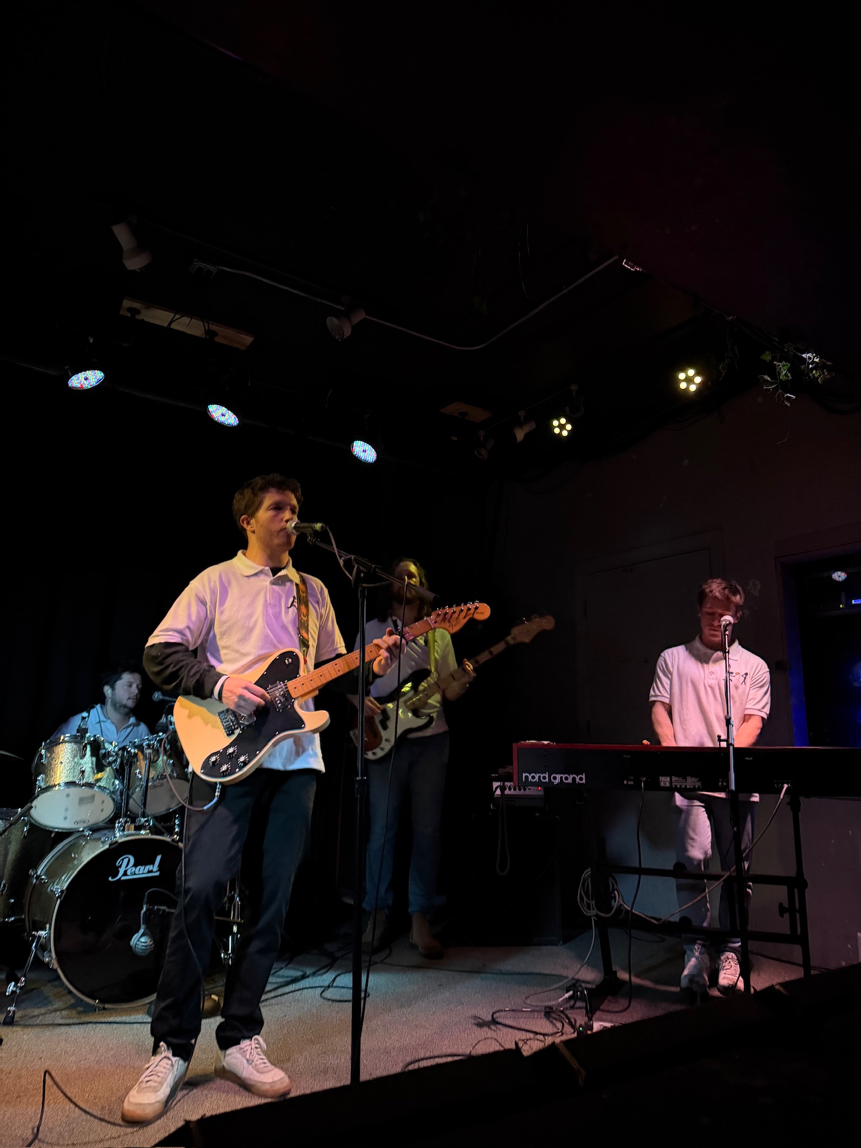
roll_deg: -0.7
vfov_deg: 71.6
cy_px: 574
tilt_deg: +12.6
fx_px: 796
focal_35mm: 24
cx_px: 430
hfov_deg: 56.8
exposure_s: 1/42
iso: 800
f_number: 1.78
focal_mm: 6.76
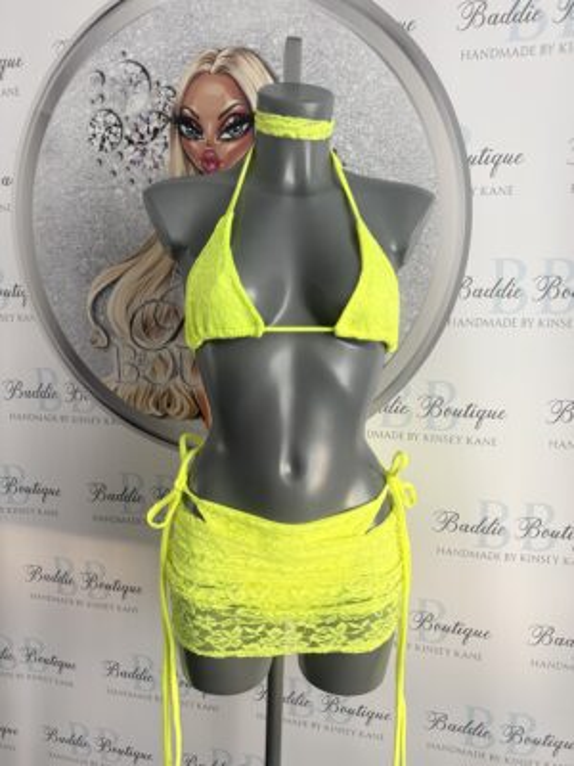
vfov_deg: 71.6
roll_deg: +0.0
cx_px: 287
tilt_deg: -8.2
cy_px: 383
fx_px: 531
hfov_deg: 56.8
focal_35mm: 24
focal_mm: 6.76
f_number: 1.78
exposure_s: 1/60
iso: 250
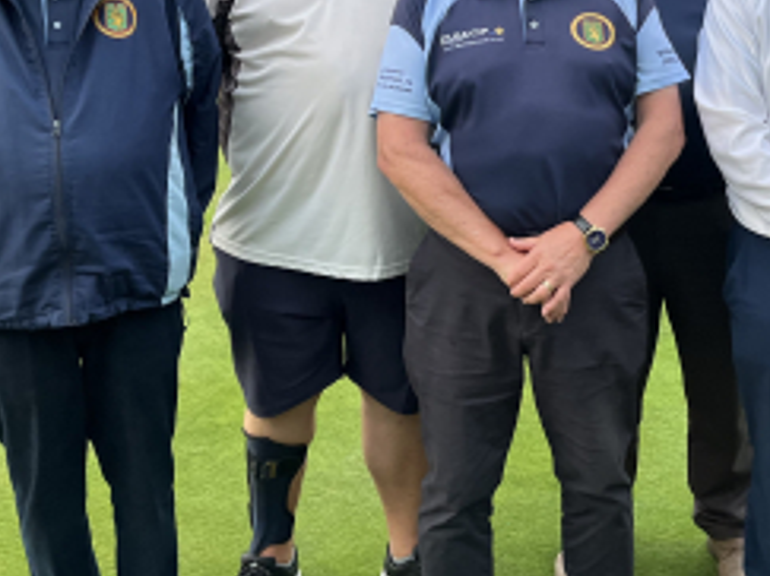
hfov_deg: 33.2
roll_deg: +0.9
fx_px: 1267
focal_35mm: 57
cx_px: 575
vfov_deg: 25.1
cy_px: 89
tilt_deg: -10.4
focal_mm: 5.1
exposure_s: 1/106
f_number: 1.6
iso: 125
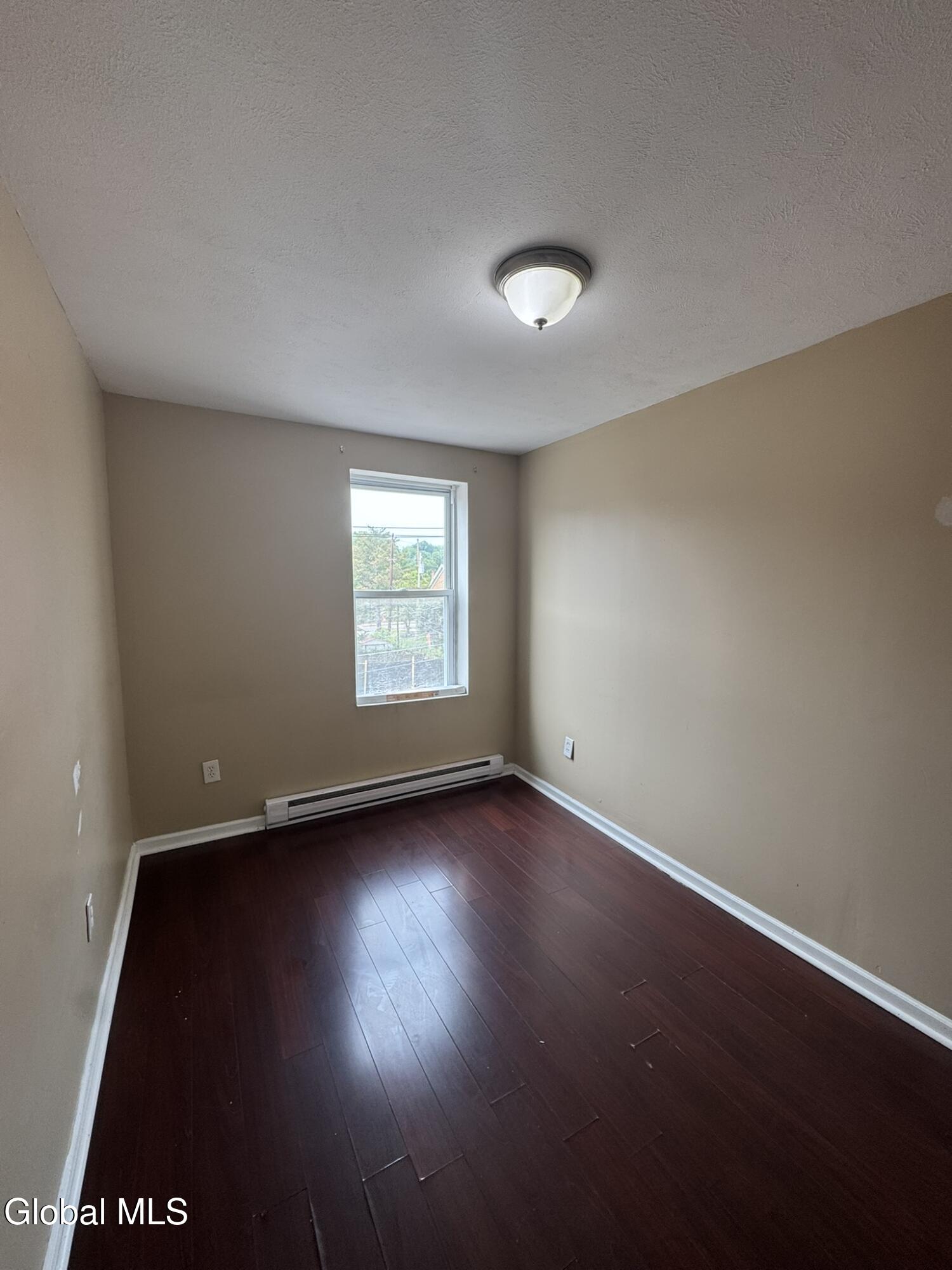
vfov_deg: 102.1
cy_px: 635
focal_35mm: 14
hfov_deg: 85.7
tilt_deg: -5.8
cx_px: 476
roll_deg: +0.2
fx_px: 513
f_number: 2.2
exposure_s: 1/100
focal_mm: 2.22
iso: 50
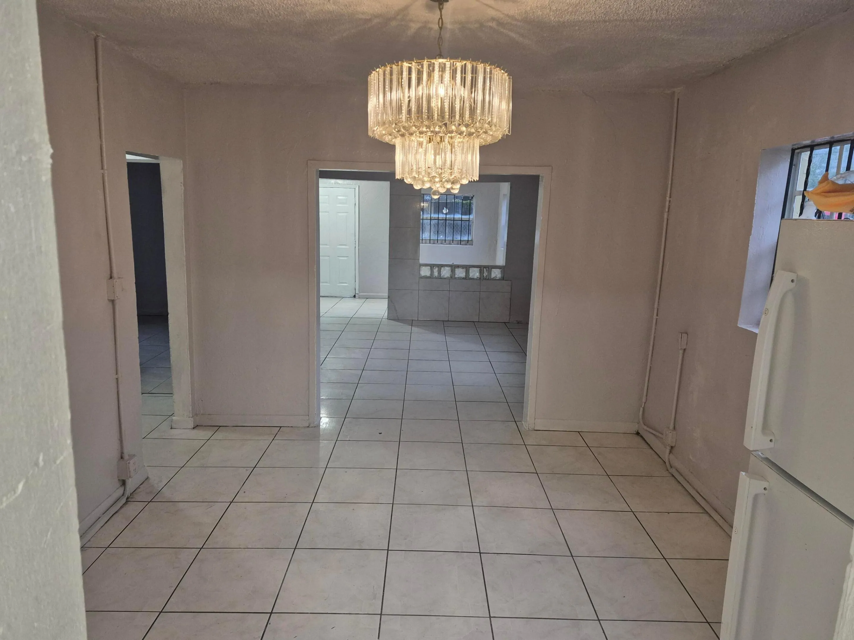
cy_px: 320
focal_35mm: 23
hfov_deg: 73.9
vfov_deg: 58.9
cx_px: 427
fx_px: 567
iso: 640
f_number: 1.8
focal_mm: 5.4
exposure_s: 1/120
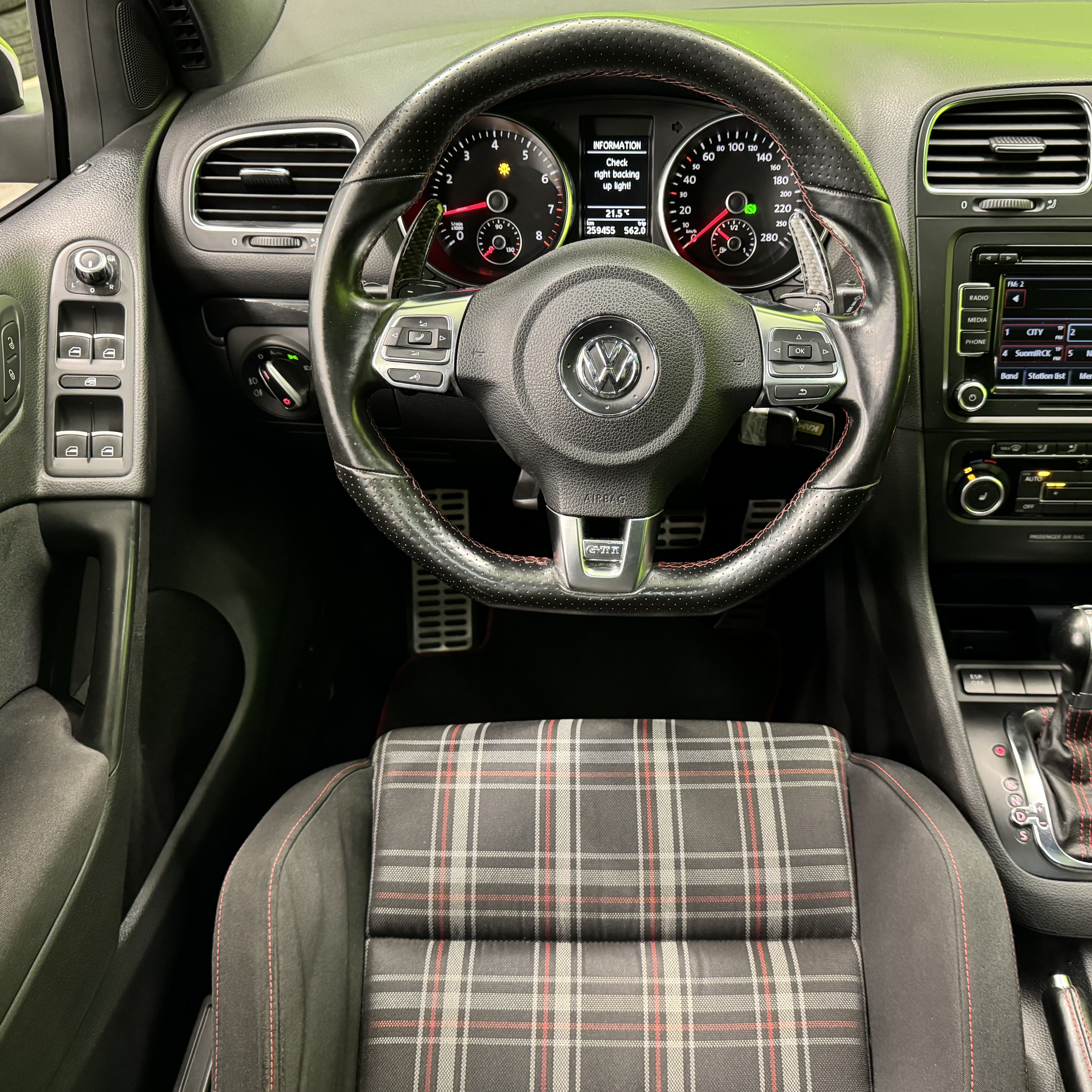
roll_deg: +0.6
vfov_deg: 55.6
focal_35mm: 29
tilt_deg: -38.2
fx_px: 1035
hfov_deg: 55.5
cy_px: 536
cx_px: 616
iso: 800
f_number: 1.78
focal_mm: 6.76
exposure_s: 1/33
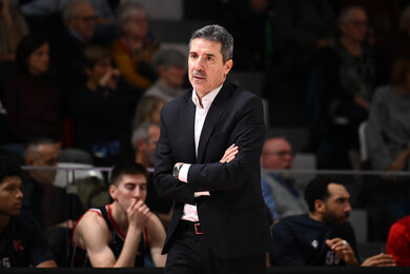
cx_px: 205
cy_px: 137
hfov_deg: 10.3
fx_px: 2278
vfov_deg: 6.9
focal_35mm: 200
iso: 2500
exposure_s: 1/1600
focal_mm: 200
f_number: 2.8
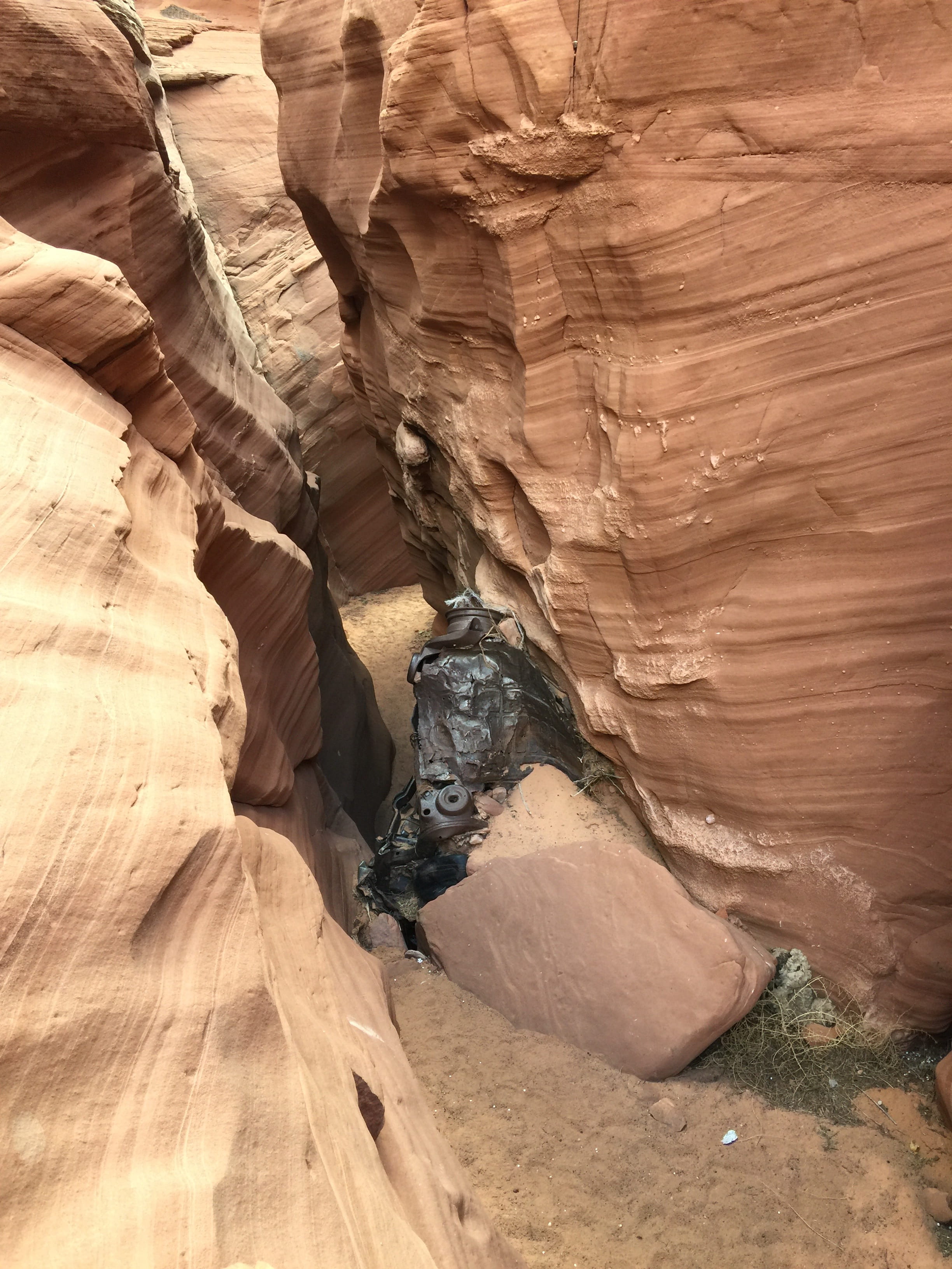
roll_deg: +0.2
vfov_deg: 61.7
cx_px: 476
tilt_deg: -21.9
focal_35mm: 29
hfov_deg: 48.2
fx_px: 1063
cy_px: 634
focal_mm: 4.15
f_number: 2.2
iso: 32
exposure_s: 1/30
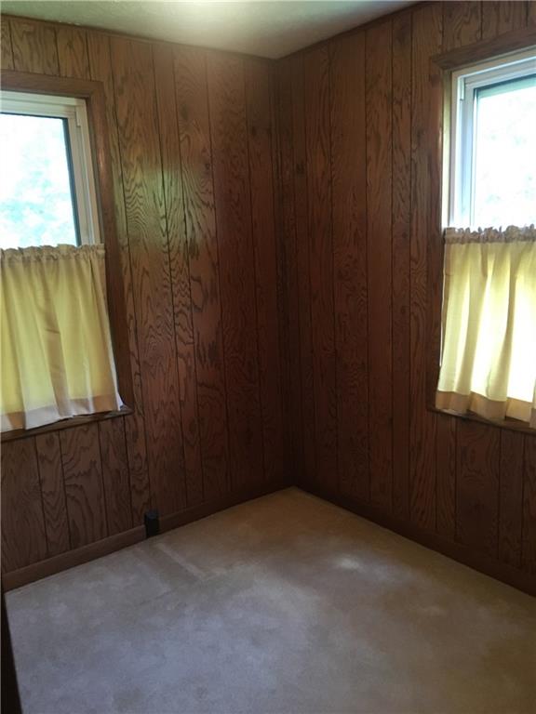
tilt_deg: -10.7
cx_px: 268
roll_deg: +2.5
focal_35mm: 29
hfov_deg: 48.2
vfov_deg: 61.7
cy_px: 357
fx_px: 599
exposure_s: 1/15
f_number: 2.2
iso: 200
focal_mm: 4.15
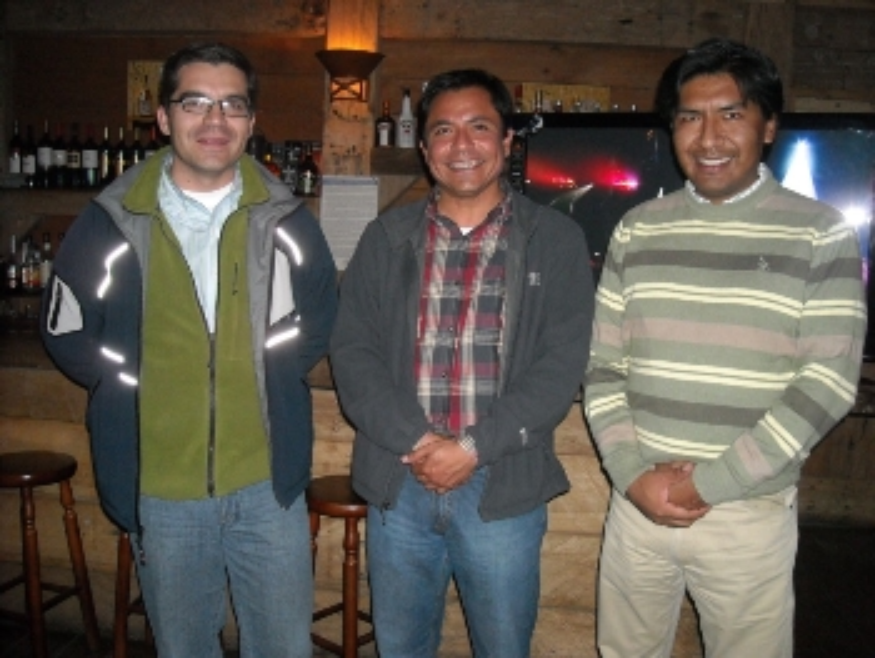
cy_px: 329
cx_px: 438
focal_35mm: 35
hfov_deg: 52.6
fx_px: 885
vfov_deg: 40.7
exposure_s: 1/60
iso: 400
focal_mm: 5.7
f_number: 2.8
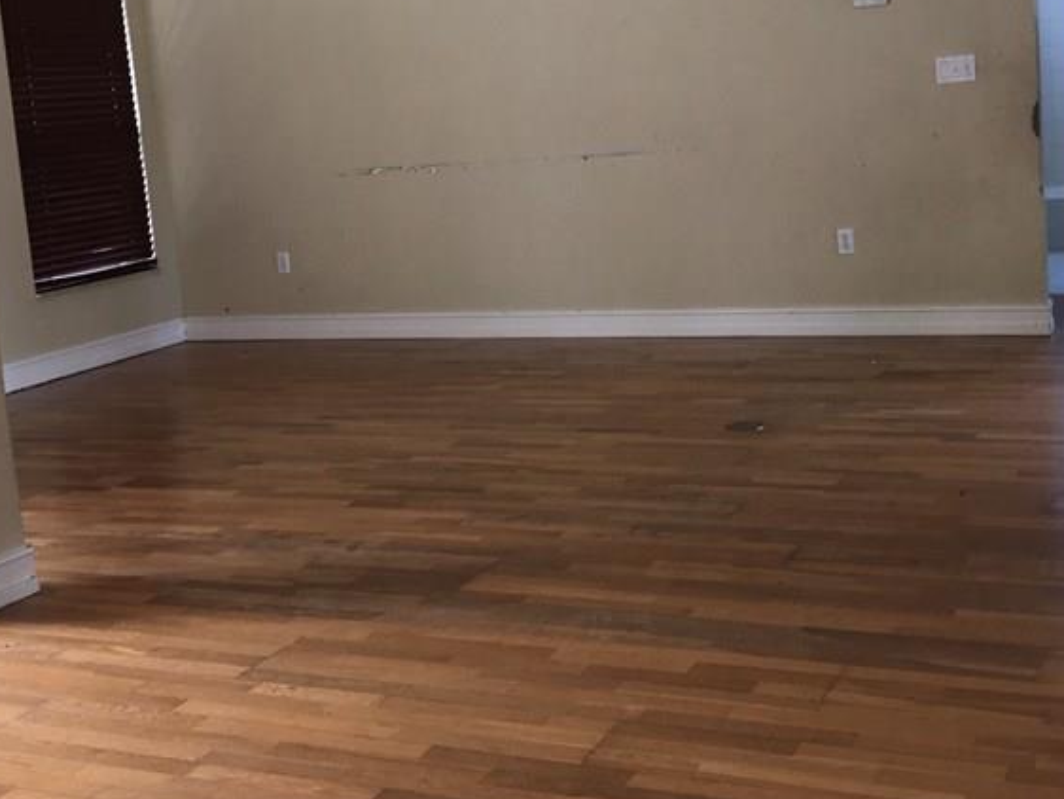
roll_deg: +5.0
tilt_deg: -8.1
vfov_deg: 28.5
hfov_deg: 37.5
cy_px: 303
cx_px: 551
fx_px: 1568
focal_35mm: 51
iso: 25
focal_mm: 3.99
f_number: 1.8
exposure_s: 1/45
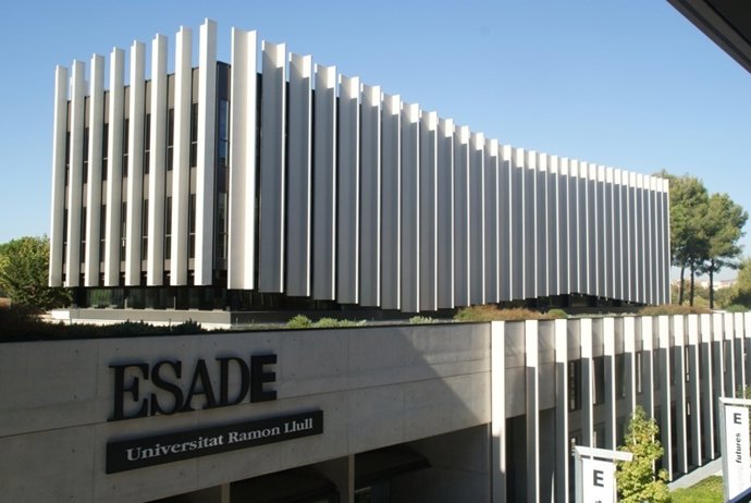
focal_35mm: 36
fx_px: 752
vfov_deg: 37.0
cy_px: 252
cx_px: 376
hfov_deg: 53.1
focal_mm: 24
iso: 100
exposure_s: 1/100
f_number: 10
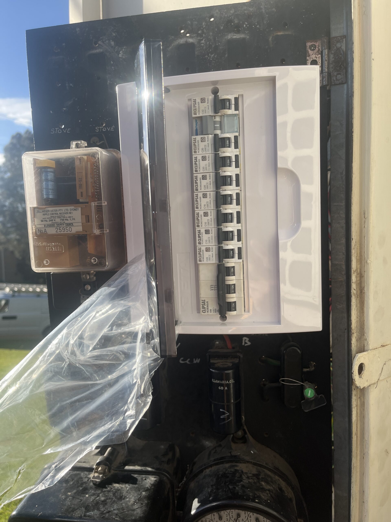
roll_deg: +1.6
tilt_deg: -4.9
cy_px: 261
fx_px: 392
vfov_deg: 67.3
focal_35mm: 26
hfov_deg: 53.1
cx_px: 196
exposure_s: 1/1458
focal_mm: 5.1
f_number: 1.6
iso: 50
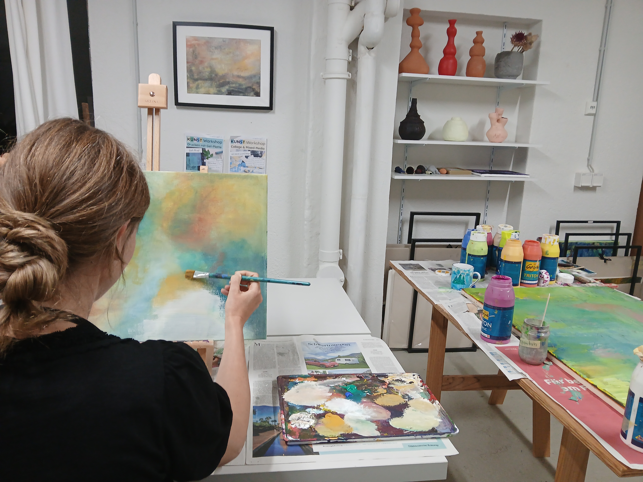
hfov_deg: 67.3
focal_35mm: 26
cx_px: 322
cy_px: 241
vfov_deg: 53.1
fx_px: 483
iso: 160
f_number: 1.8
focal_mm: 3.98
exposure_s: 1/50
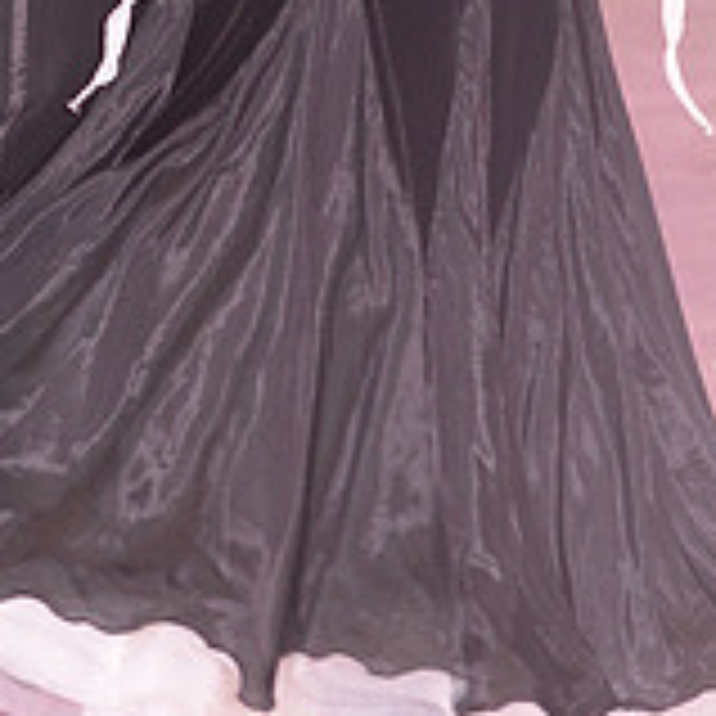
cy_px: -261
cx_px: 245
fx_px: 9033
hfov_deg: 4.5
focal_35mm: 386
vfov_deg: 4.5
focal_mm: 125
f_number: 4.5
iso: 2000
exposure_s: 1/250
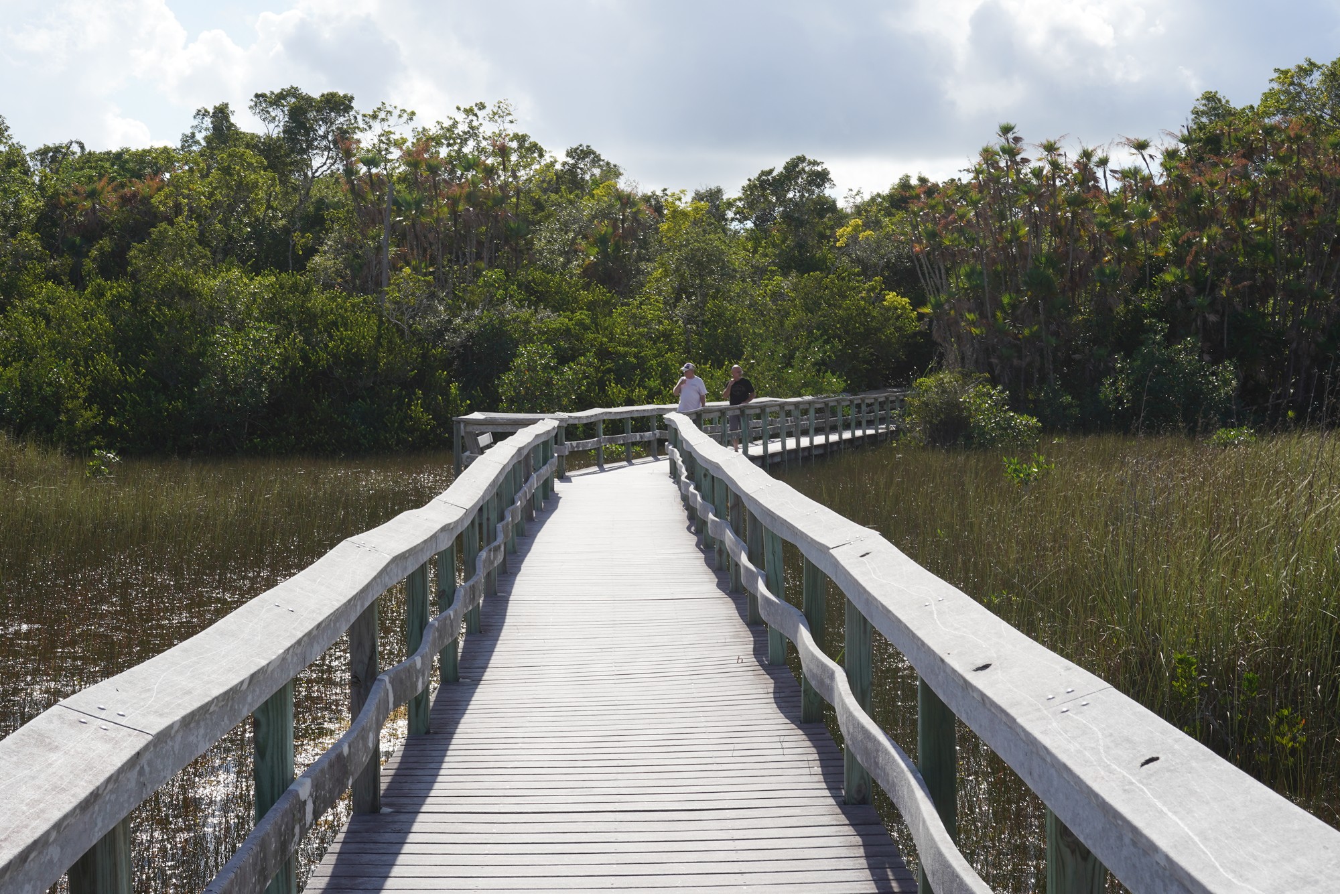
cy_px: 447
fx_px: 1675
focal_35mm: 45
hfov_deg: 43.6
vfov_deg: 29.9
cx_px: 670
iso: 100
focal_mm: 45
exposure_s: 1/100
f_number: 16
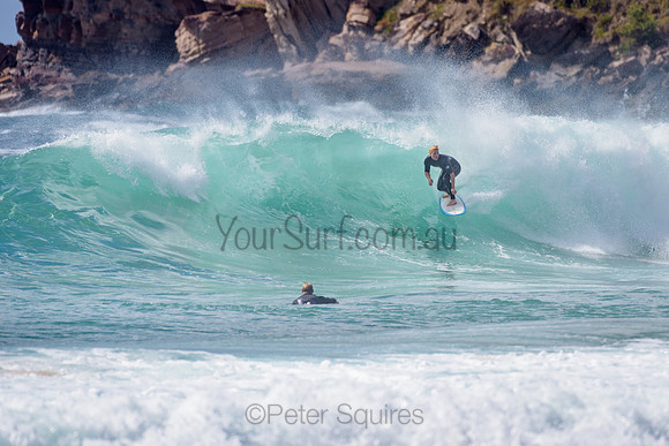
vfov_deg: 2.2
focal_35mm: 613
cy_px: 205
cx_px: 410
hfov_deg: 3.4
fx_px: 11396
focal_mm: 500
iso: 90
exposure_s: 1/2000
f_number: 5.6
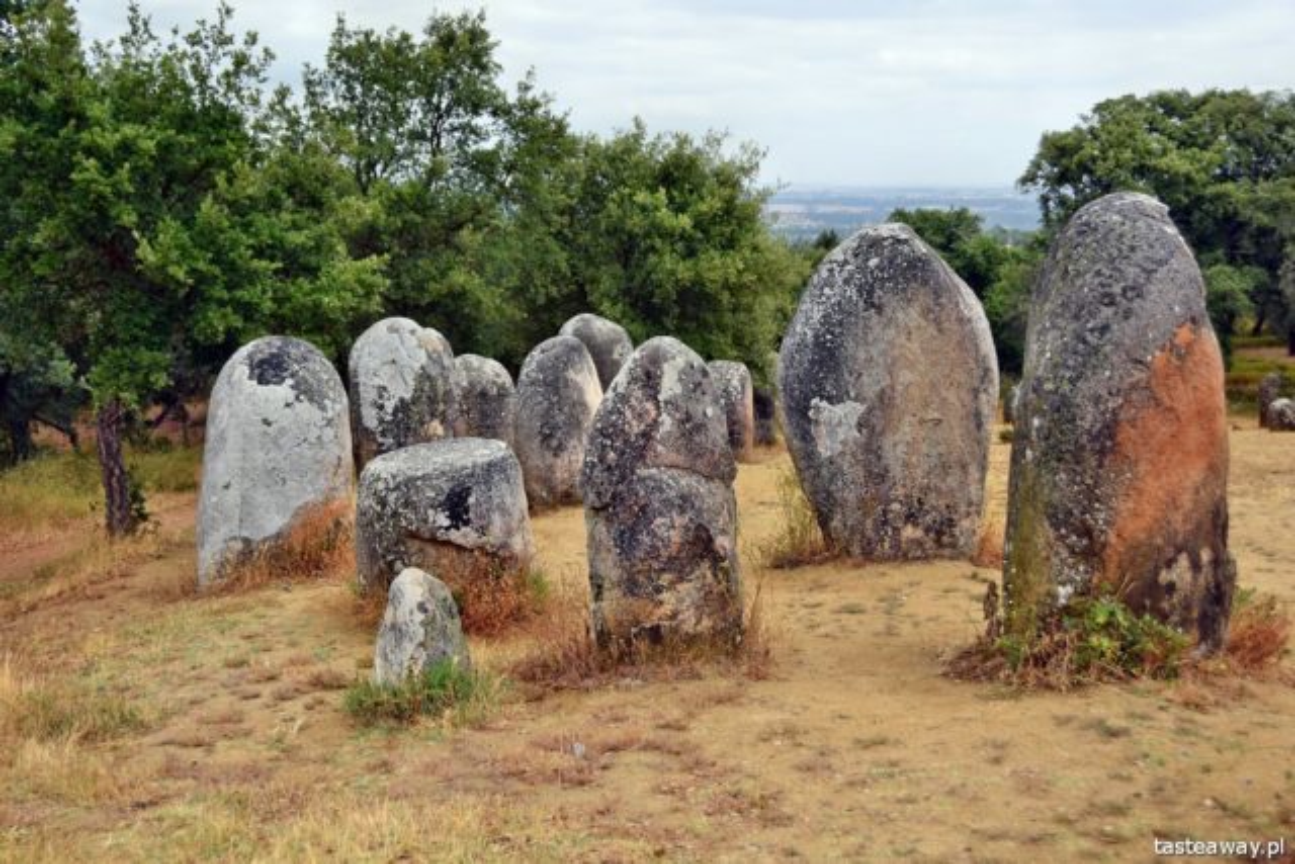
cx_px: 648
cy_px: 432
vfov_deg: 29.0
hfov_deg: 42.3
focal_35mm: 46
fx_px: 1673
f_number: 4.5
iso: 100
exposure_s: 1/500
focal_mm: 31
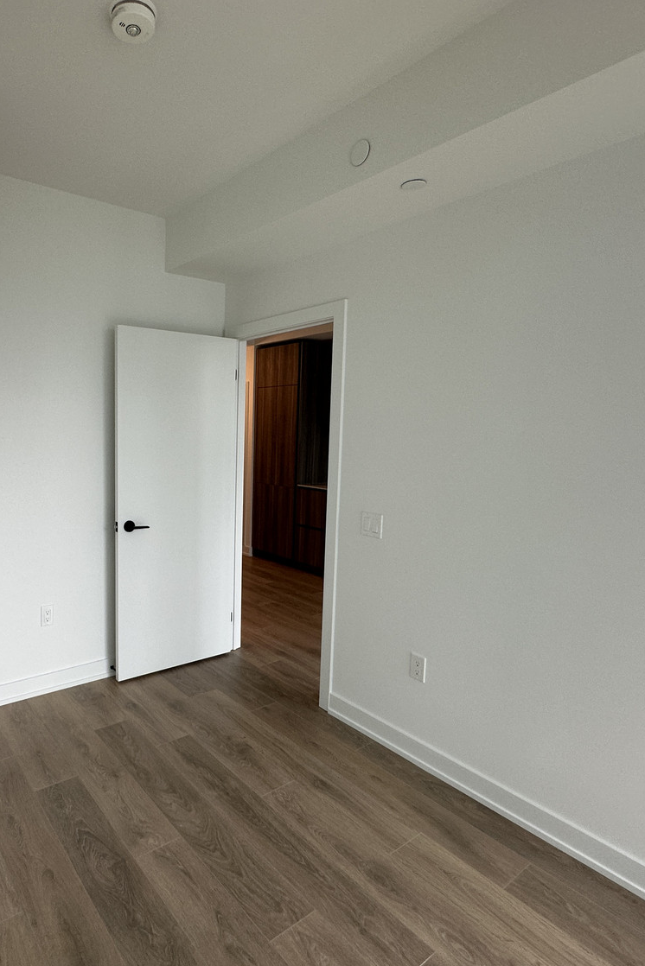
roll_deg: -0.4
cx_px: 189
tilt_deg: -3.2
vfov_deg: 84.0
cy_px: 483
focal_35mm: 20
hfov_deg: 59.7
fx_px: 537
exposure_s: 1/120
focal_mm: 2.22
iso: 125
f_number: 2.2
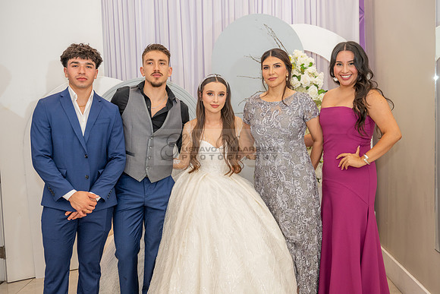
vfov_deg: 35.1
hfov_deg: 50.7
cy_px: 147
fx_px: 465
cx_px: 220
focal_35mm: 38
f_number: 3.5
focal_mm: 38
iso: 640
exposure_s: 1/160
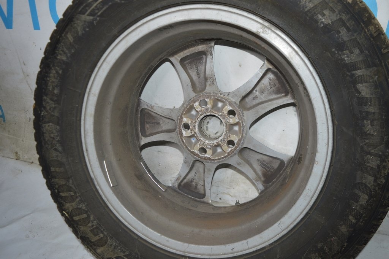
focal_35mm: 30
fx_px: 324
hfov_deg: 62.0
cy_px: 130
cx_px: 194
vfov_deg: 43.5
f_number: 3.5
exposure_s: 1/60
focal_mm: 20
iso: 500
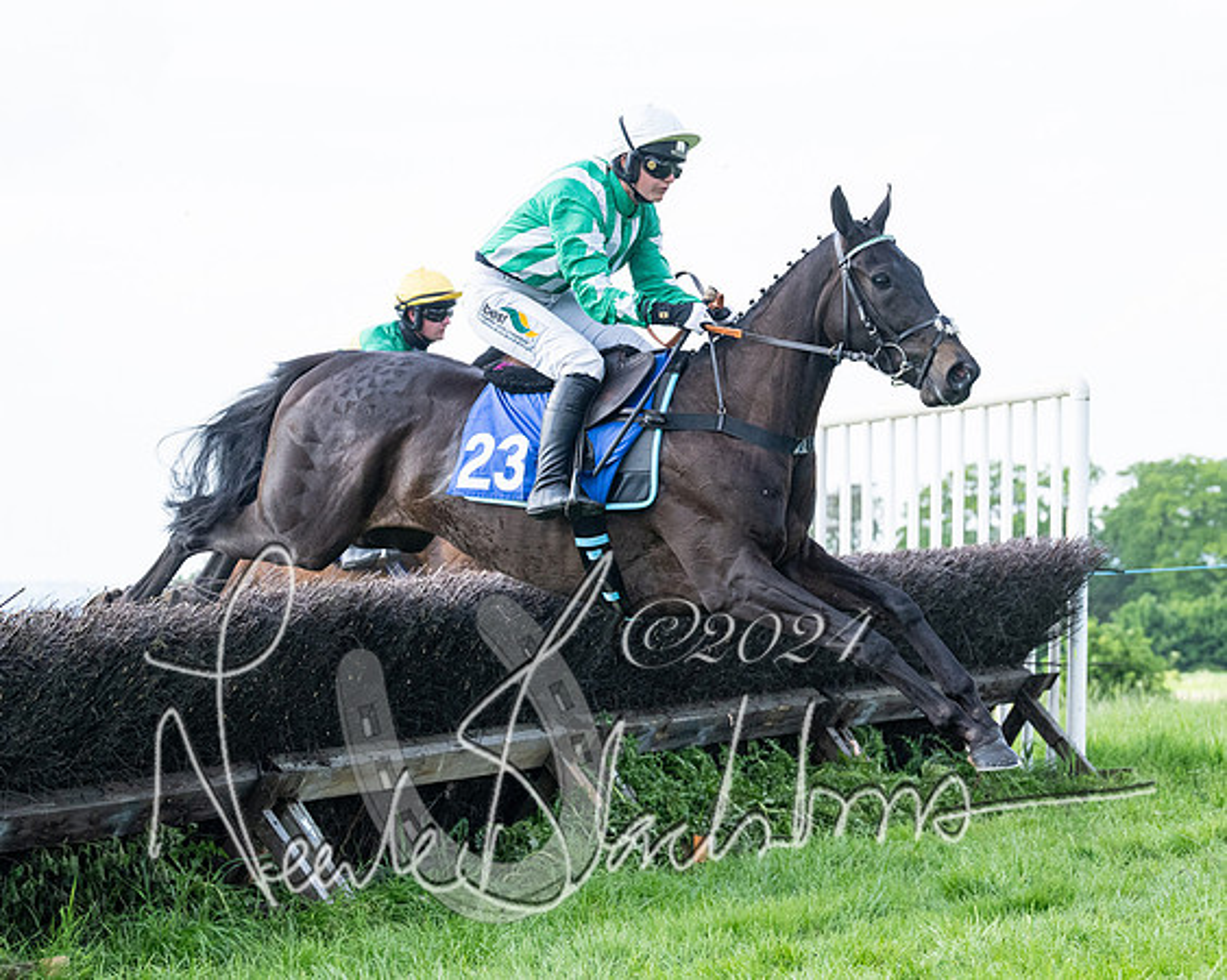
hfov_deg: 17.2
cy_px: 410
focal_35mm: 112
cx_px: 595
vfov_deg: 13.8
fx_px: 4059
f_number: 4
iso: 1000
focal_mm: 70
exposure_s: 1/3200
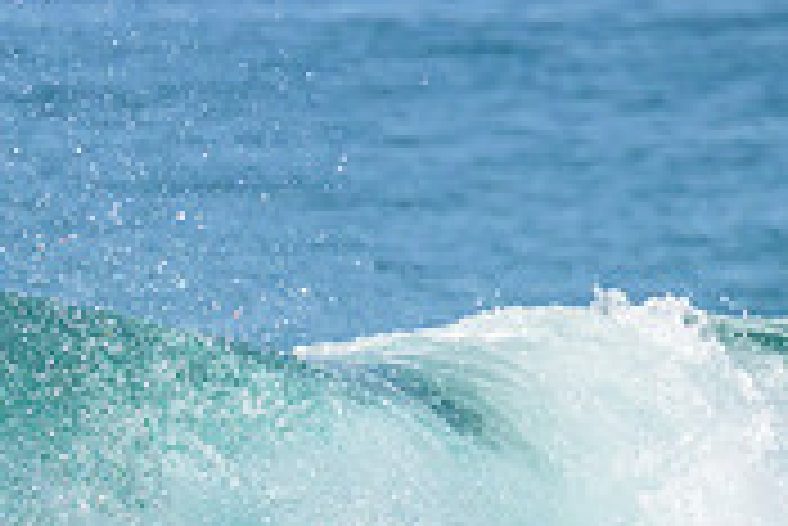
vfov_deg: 0.5
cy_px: 617
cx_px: -340
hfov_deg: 0.8
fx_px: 54985
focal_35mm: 2510
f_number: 11
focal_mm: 640
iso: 900
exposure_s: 1/2000
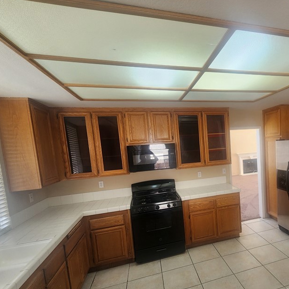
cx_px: 213
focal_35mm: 19
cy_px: 166
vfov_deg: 77.2
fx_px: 179
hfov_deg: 72.8
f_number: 2.2
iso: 125
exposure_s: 1/60
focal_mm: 2.2
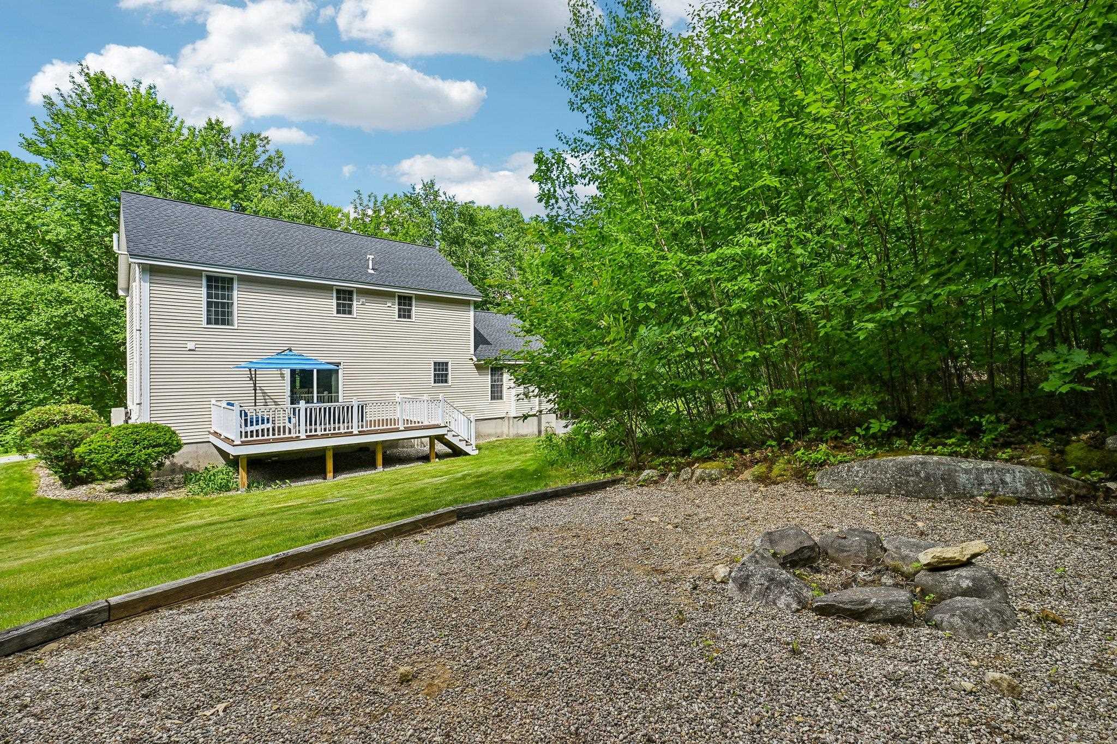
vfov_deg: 73.7
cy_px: 372
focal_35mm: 16
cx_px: 558
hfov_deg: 96.7
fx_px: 496
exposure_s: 1/320
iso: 400
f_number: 8
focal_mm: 16
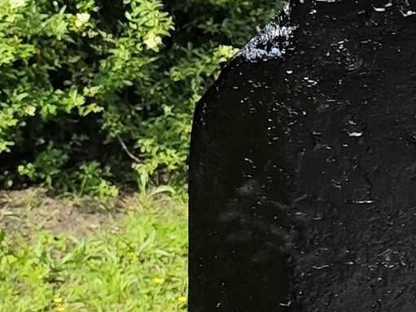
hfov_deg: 11.8
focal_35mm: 150
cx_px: 829
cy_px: -237
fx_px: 1802
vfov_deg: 9.4
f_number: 1.65
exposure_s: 1/1073
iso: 50
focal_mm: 6.19
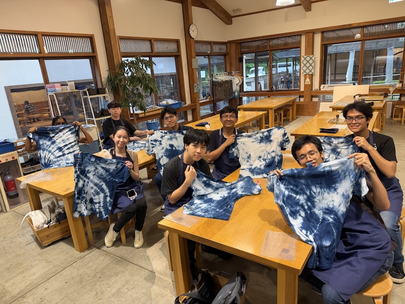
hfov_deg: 71.6
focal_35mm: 24
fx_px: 281
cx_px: 202
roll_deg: +5.3
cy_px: 152
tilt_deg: -16.6
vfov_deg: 56.9
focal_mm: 6.76
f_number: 1.78
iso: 125
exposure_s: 1/60
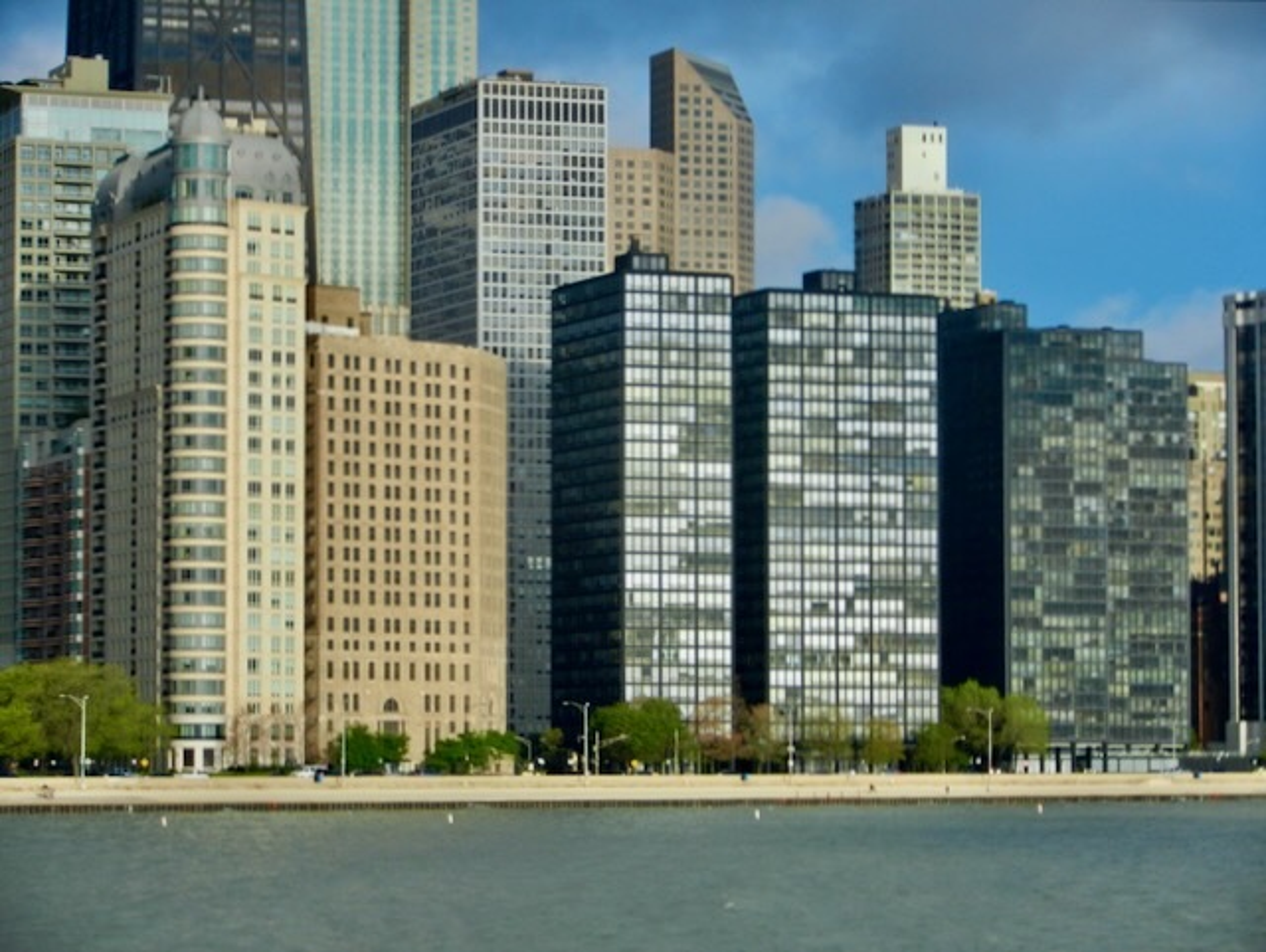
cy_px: 476
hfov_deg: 16.0
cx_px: 633
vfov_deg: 12.1
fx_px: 4502
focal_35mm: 123
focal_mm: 22.2
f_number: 5.1
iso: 160
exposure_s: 1/1250
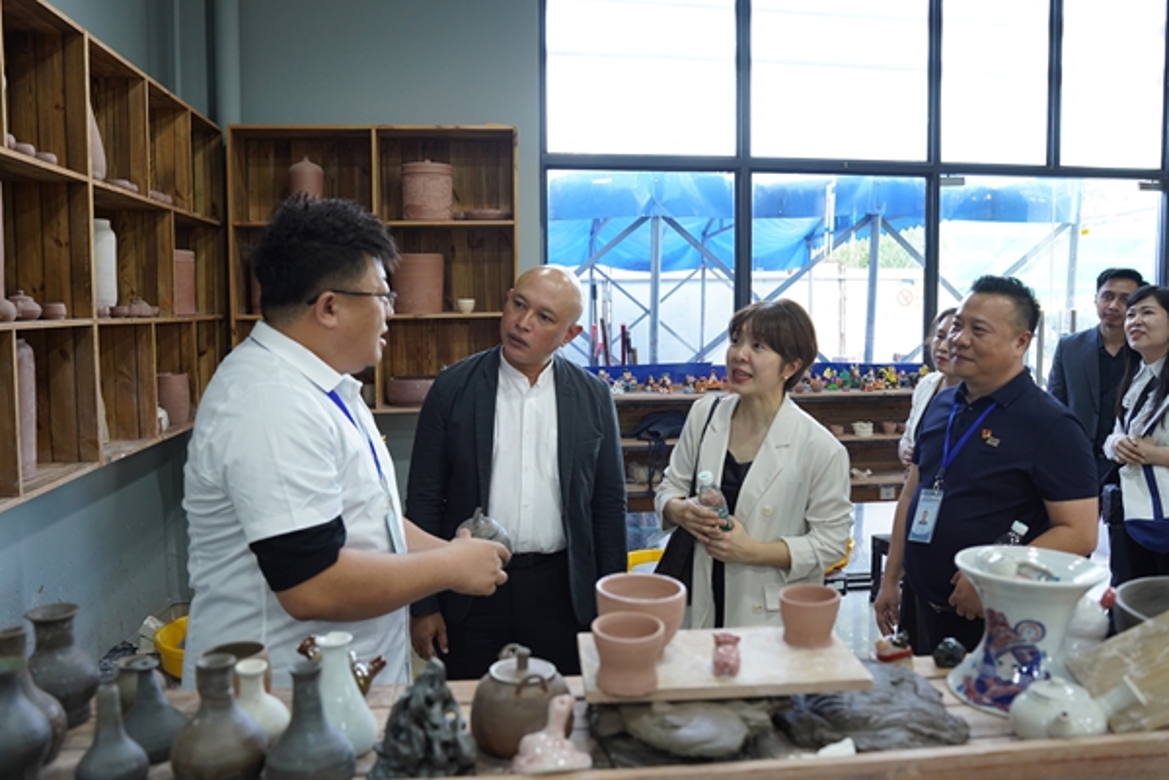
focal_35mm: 28
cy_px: 390
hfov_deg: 65.5
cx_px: 584
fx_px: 909
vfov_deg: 46.4
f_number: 4
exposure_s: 1/60
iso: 1250
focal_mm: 28
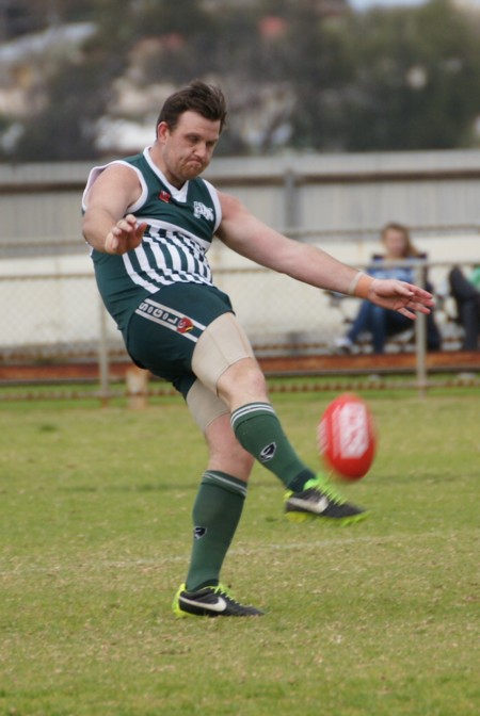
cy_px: 358
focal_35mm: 450
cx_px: 240
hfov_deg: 3.1
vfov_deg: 4.6
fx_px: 8972
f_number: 5.6
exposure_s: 1/500
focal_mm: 300
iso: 320
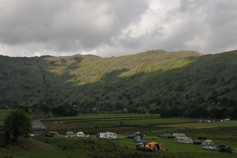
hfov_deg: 34.5
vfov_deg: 23.4
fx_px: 382
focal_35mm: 58
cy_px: 80
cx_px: 118
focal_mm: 38
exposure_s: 1/500
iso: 400
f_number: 11
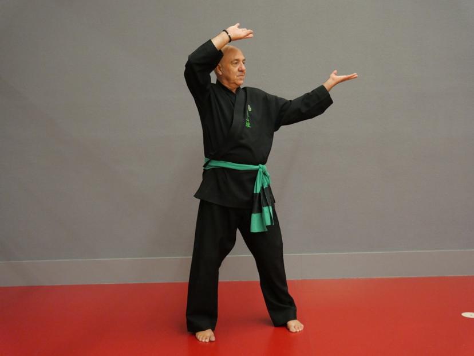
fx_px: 493
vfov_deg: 39.7
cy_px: 178
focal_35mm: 36
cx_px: 237
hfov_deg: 51.4
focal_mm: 18
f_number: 3.9
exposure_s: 1/60
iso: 2000
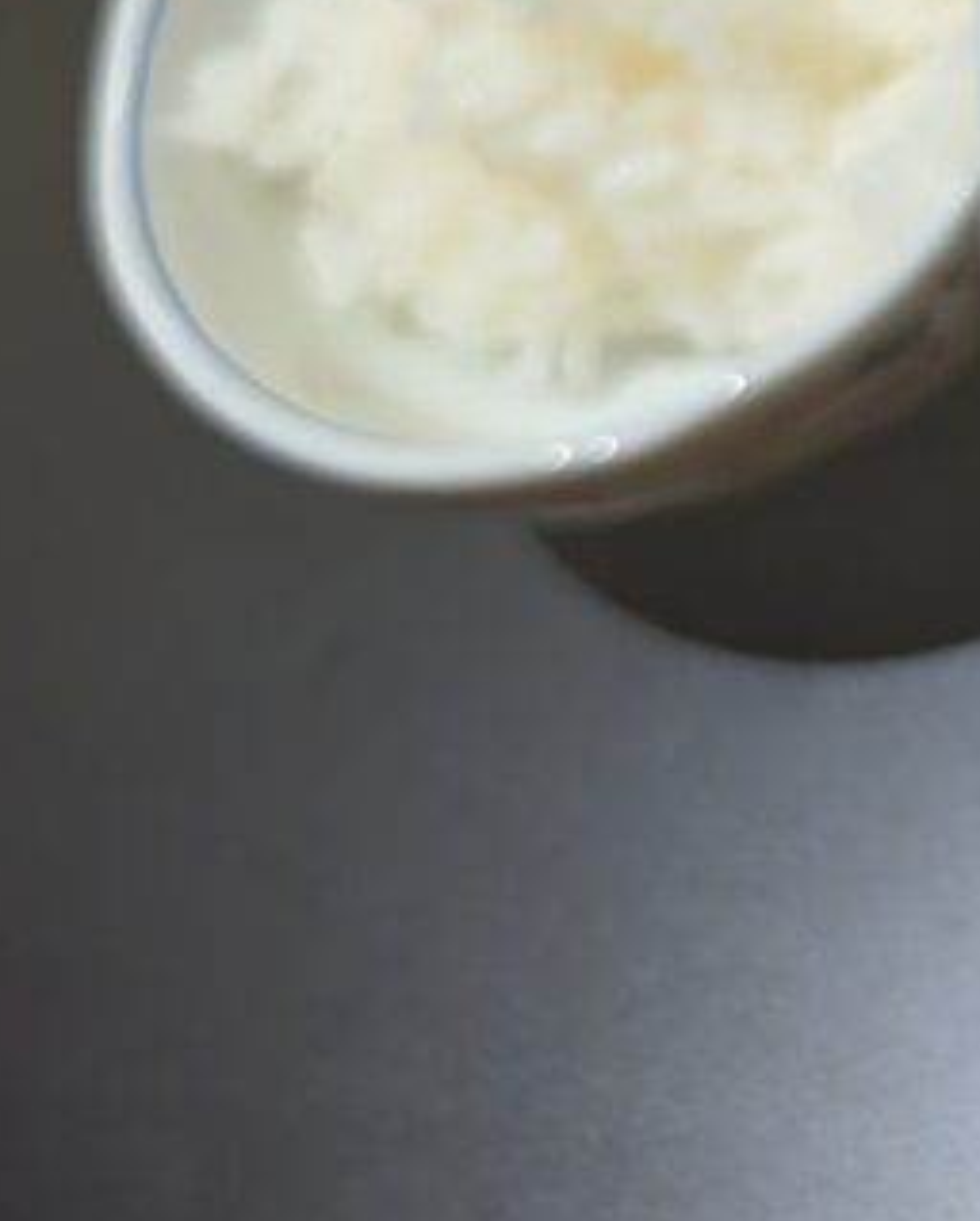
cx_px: 2358
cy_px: -352
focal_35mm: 94
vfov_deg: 18.9
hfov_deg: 12.7
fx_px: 3402
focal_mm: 6.9
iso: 225
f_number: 1.68
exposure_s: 1/117
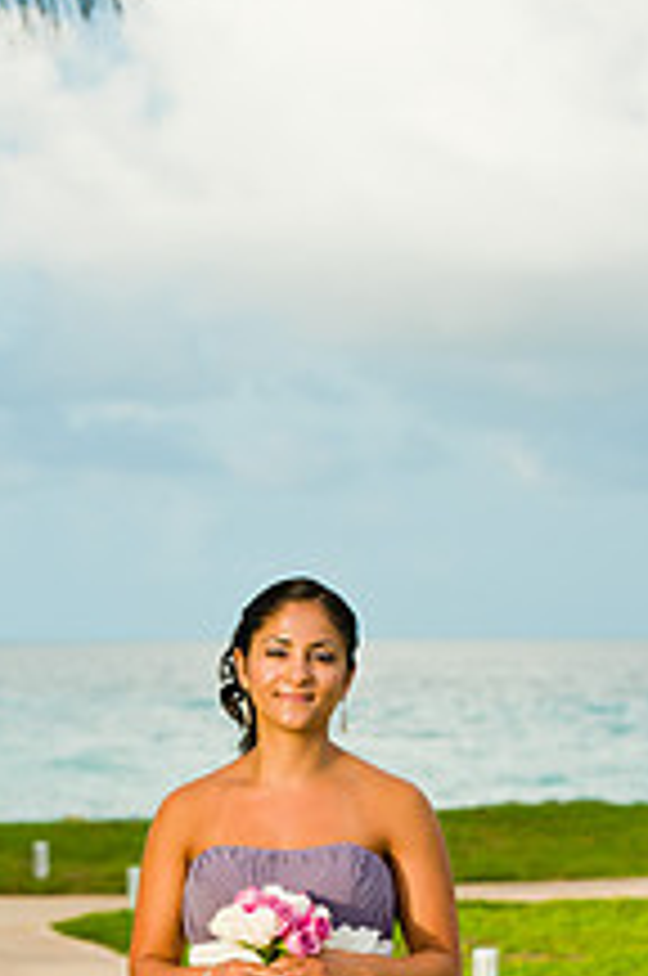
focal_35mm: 145
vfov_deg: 14.1
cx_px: 295
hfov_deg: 9.4
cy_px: 841
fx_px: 3927
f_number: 4
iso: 200
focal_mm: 70
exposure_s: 1/800
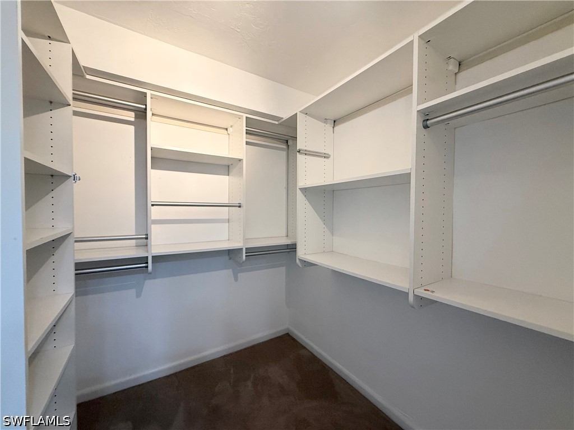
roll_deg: -0.5
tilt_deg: -0.2
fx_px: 232
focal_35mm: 14
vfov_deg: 85.7
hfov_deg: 102.1
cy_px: 215
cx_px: 287
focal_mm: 2.22
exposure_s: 1/60
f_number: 2.2
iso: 320
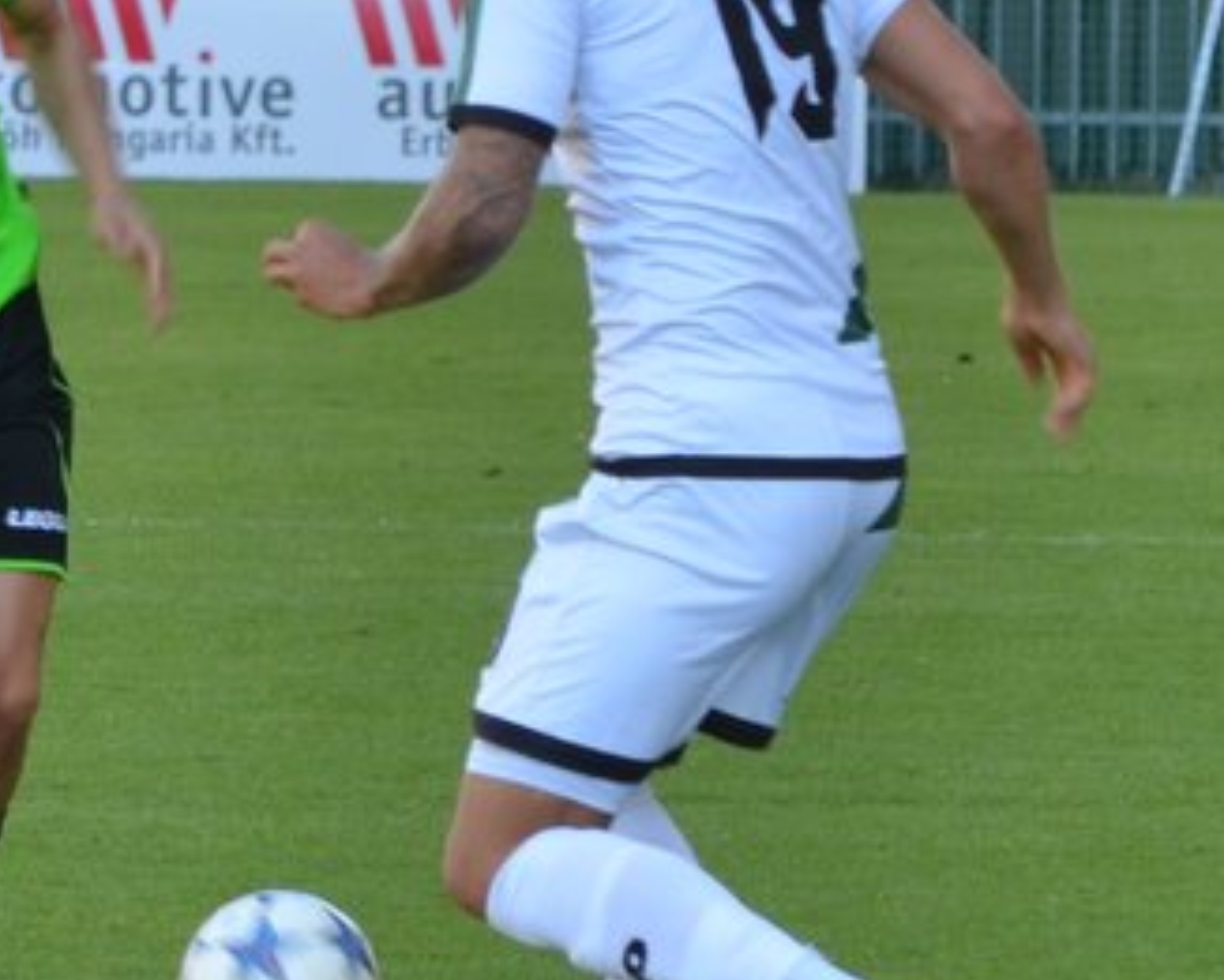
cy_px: 400
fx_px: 16343
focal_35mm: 451
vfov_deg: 3.4
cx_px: 45
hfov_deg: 4.3
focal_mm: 116
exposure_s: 1/160
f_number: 6.3
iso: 200
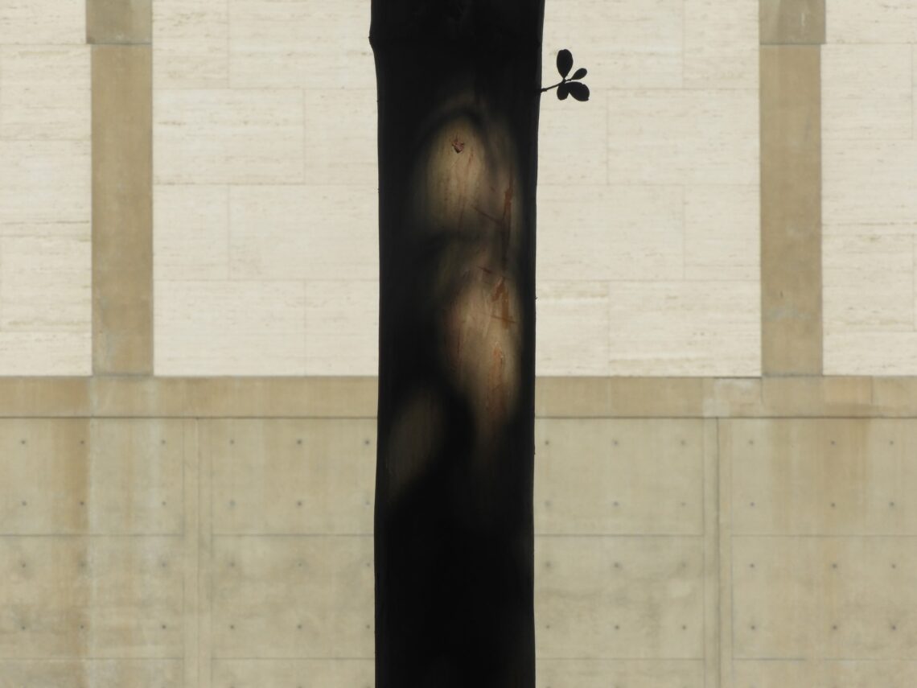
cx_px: 458
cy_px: 344
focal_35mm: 150
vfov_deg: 9.9
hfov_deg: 13.2
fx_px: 3974
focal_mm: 26.9
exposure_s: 1/400
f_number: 8.2
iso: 100
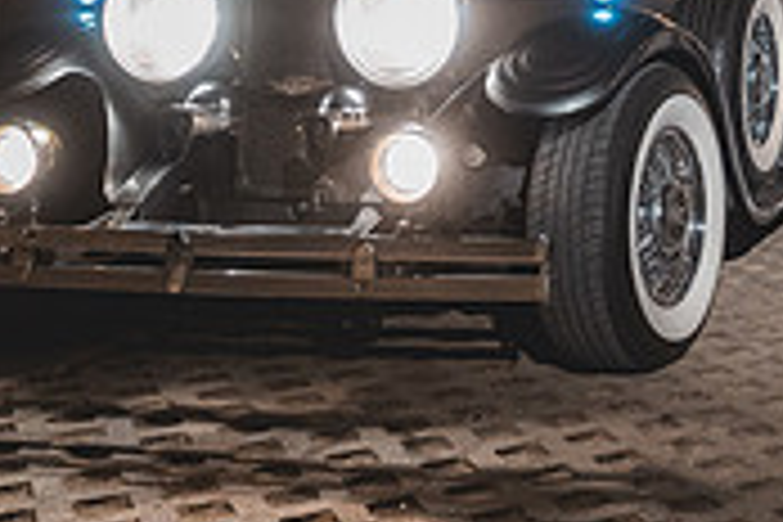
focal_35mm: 60
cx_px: 855
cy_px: -133
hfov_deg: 30.1
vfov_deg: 20.8
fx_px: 1305
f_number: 2.8
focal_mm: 18
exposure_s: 1/100
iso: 3200
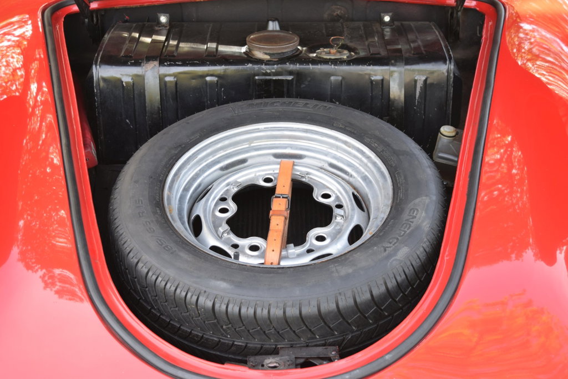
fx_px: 994
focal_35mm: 63
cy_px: 190
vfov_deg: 21.6
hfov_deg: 31.9
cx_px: 284
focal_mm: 42
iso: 400
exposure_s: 1/125
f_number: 5.6
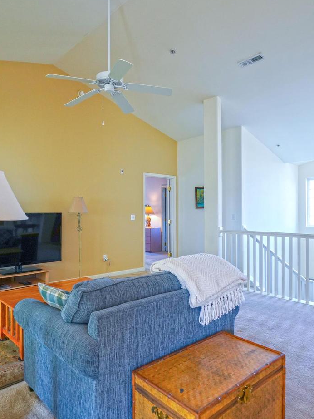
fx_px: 290
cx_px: 140
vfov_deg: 71.6
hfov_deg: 56.7
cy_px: 212
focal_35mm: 24
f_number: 4
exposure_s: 1/160
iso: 1000
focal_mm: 16
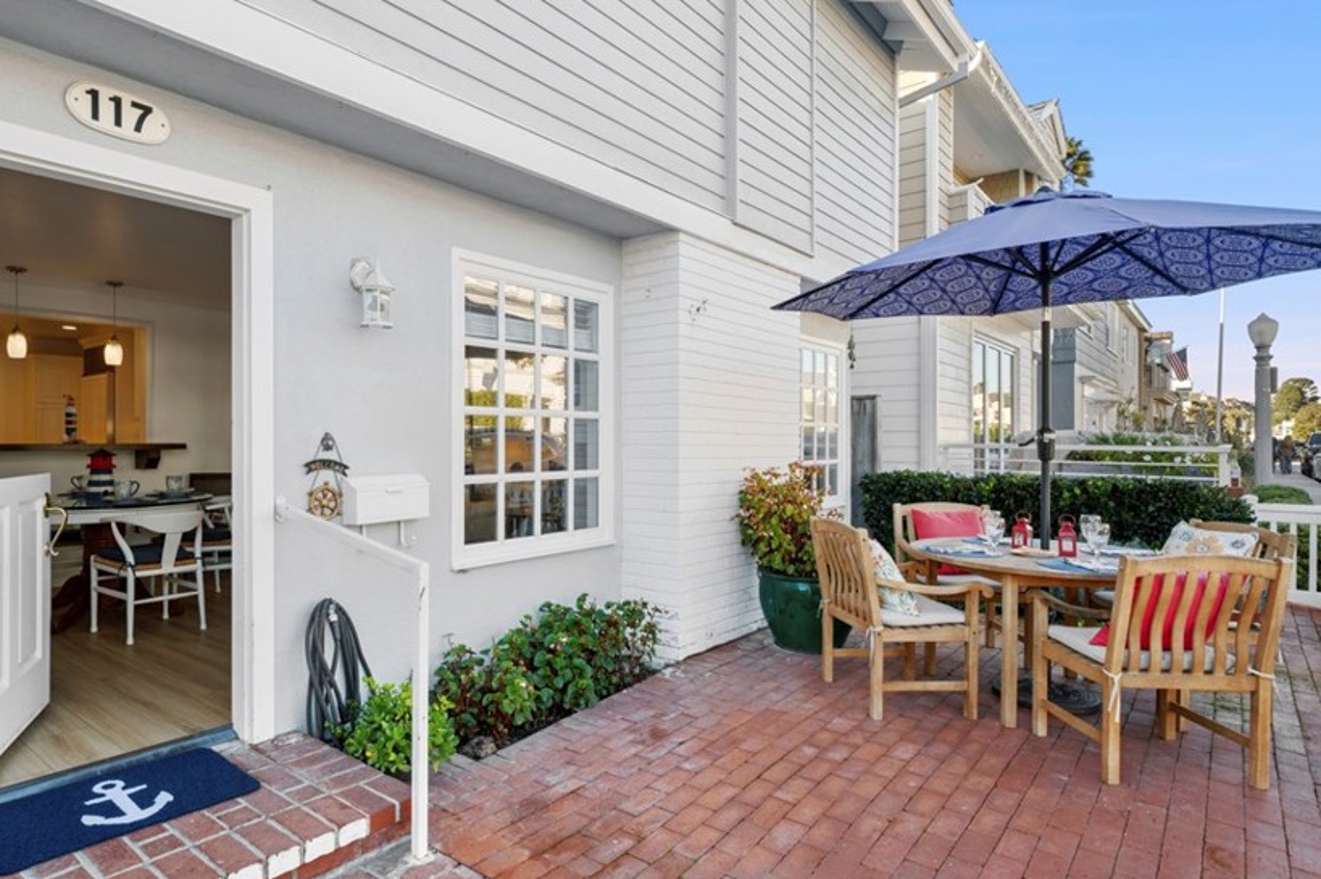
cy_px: 443
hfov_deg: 83.2
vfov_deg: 61.9
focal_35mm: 20
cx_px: 540
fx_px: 733
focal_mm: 16
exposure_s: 1/8
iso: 200
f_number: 8
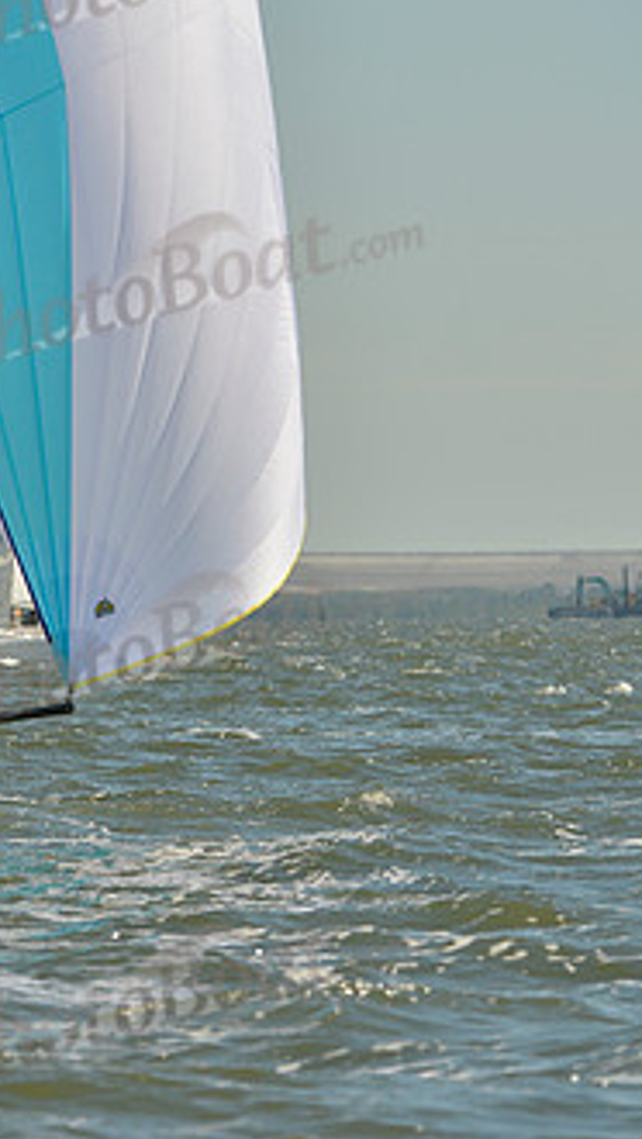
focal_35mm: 405
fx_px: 12238
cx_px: -238
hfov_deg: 3.0
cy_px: 513
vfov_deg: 5.3
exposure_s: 1/1000
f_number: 7.1
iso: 200
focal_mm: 220
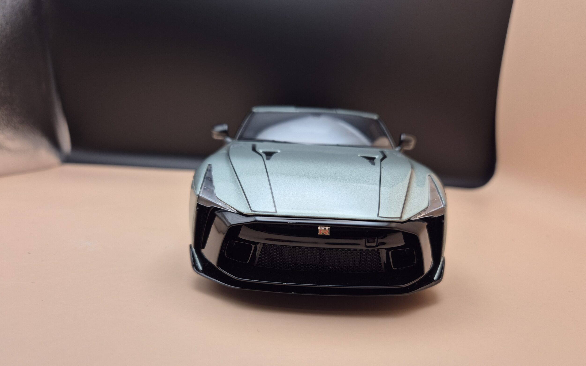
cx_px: 300
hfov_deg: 72.5
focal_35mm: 25
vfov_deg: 49.1
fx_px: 399
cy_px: 213
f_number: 1.8
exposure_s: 1/135
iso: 40
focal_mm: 5.4
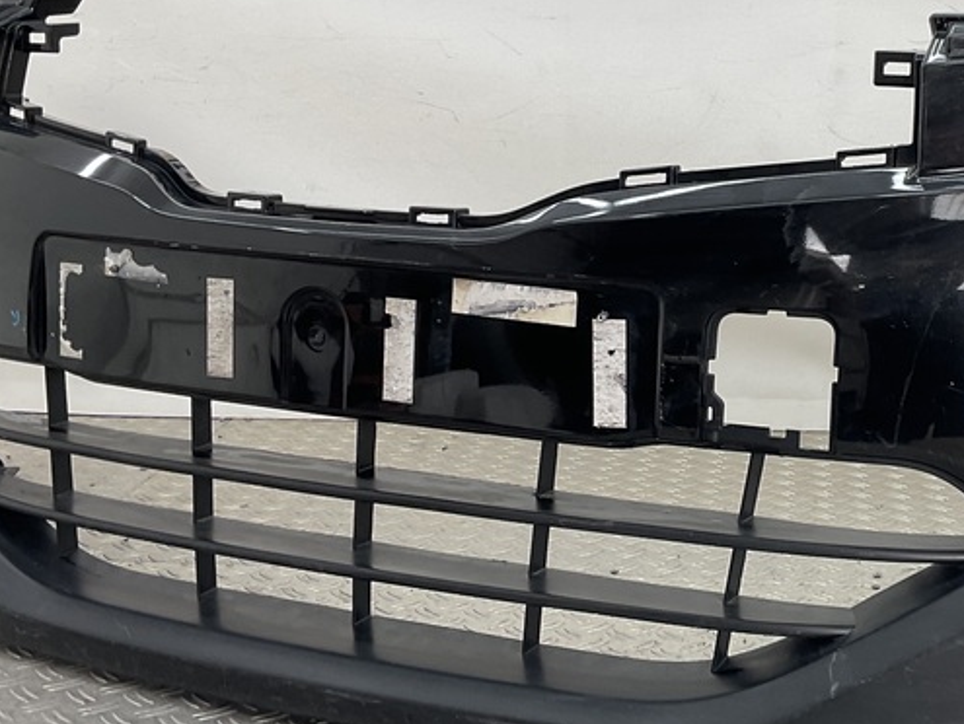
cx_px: 744
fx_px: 1644
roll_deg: -2.7
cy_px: 255
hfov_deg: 32.0
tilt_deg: -7.8
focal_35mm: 59
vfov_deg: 24.8
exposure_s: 1/120
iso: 20
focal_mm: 3
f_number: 1.8
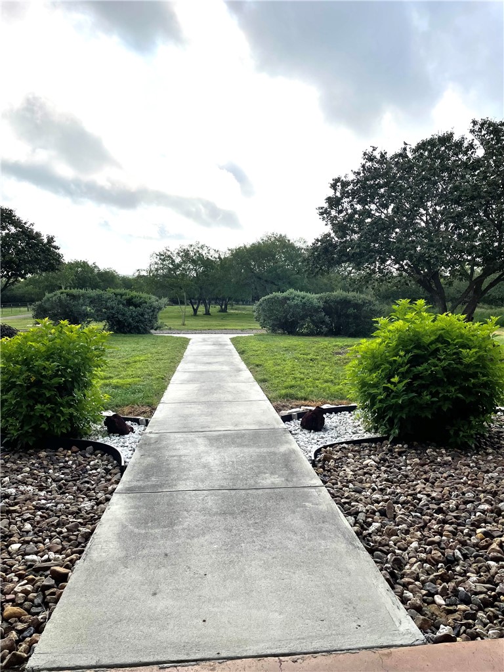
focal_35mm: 26
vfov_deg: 67.3
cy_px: 336
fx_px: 505
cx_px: 252
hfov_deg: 53.1
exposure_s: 1/9804
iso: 32
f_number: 1.6
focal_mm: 4.2
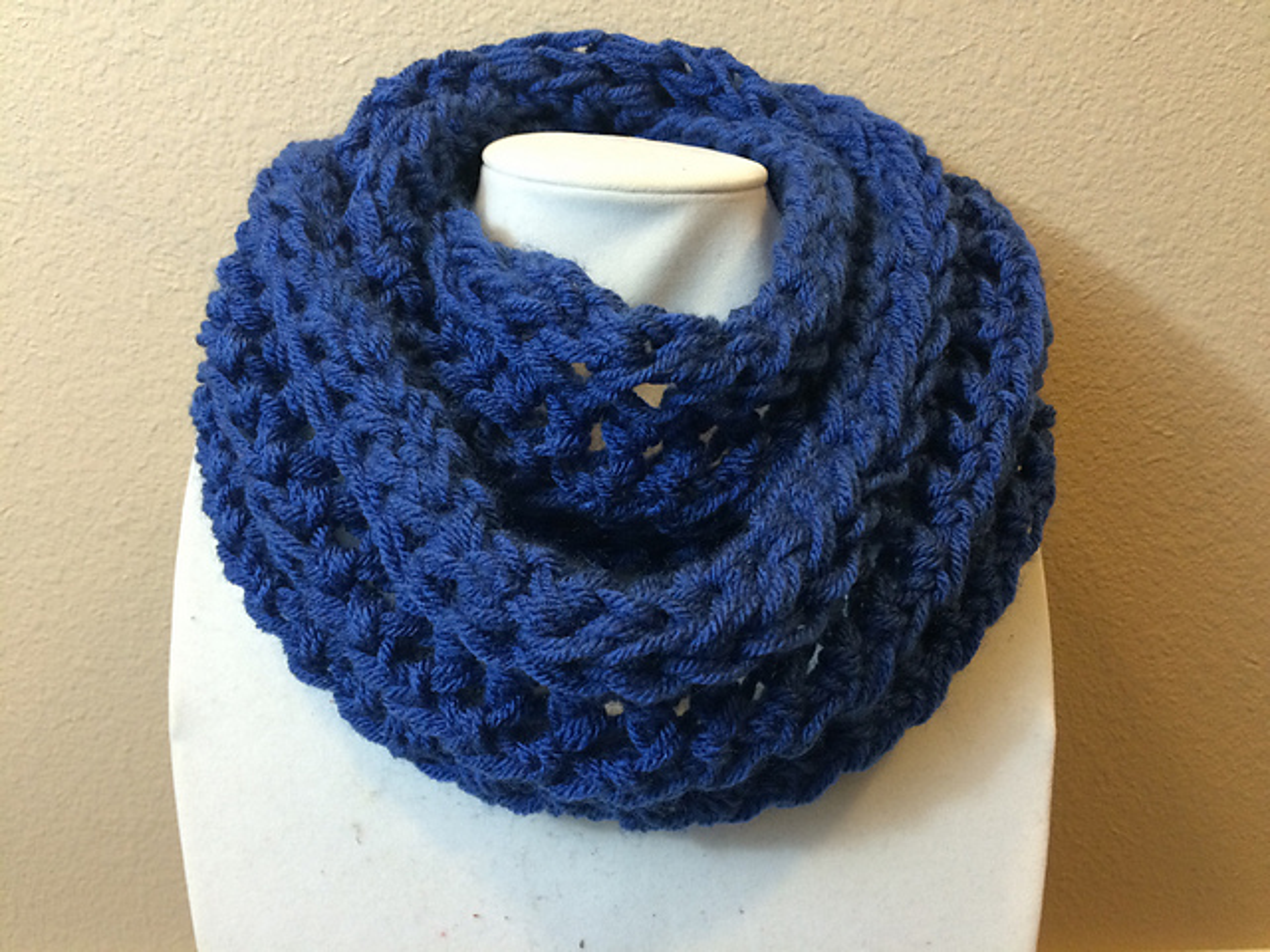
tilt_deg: -19.1
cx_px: 635
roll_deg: +1.1
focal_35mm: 29
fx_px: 1064
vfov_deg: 48.2
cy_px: 476
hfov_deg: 61.7
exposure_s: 1/30
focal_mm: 4.15
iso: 200
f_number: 2.2
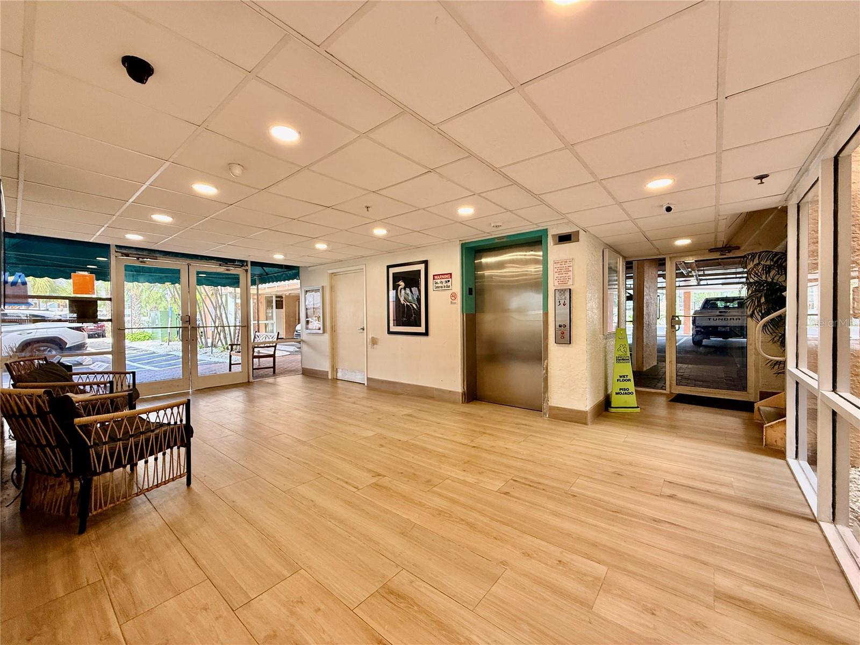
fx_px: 348
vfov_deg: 85.7
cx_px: 430
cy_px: 322
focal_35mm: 14
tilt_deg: +0.0
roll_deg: +0.6
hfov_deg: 102.1
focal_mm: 2.22
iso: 125
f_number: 2.2
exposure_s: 1/99
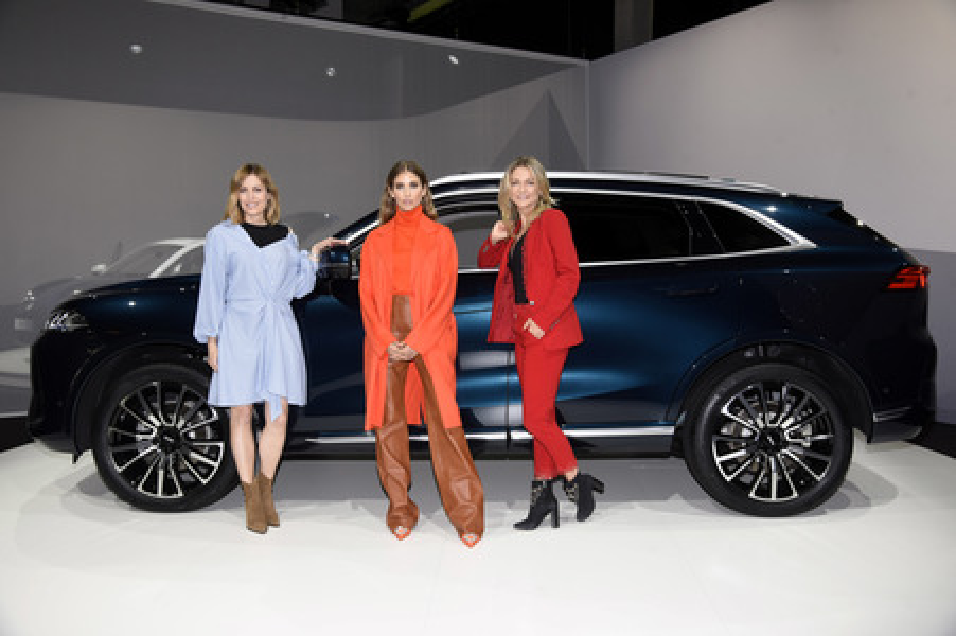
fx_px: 823
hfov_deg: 60.3
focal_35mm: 31
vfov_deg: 42.3
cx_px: 478
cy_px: 318
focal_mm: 31
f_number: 6.3
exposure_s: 1/125
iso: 400
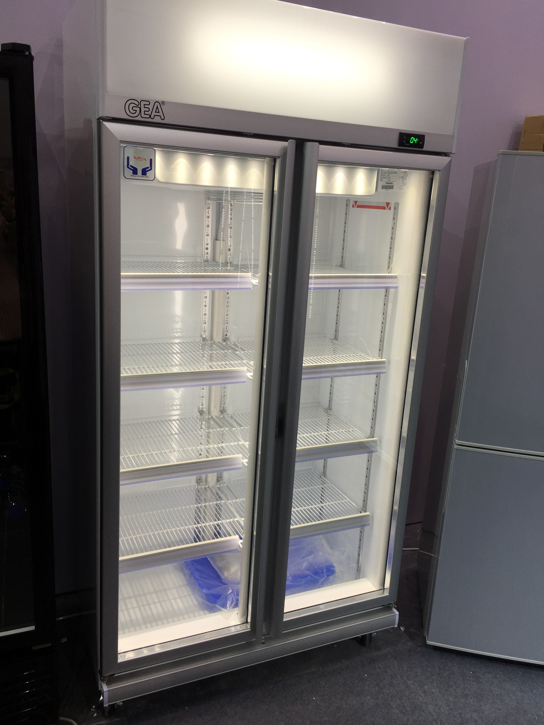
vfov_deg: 61.7
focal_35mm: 29
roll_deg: -4.1
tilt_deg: -12.4
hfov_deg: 48.2
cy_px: 362
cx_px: 272
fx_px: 608
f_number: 2.2
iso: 32
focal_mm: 4.15
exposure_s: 1/100
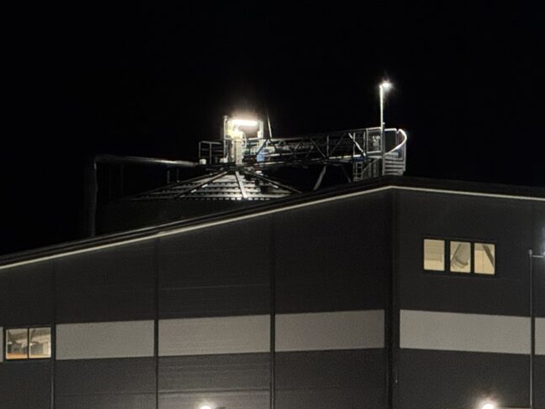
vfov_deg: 5.2
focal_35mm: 283
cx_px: 350
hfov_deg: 7.0
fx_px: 4455
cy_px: 335
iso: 1250
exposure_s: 1/25
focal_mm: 15.66
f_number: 2.8
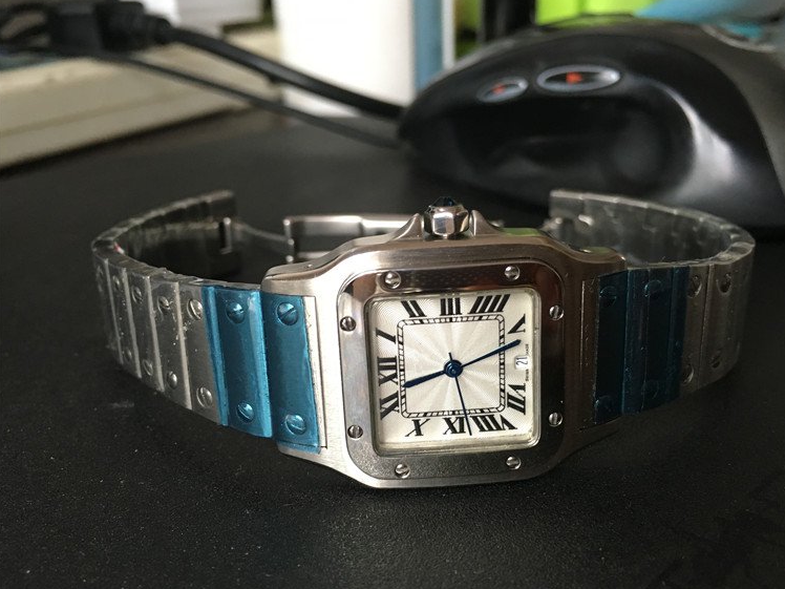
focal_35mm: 31
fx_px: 703
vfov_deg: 45.4
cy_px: 286
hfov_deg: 58.3
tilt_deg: -22.2
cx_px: 415
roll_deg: +1.6
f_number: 2.2
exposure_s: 1/33
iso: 160
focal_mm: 4.15
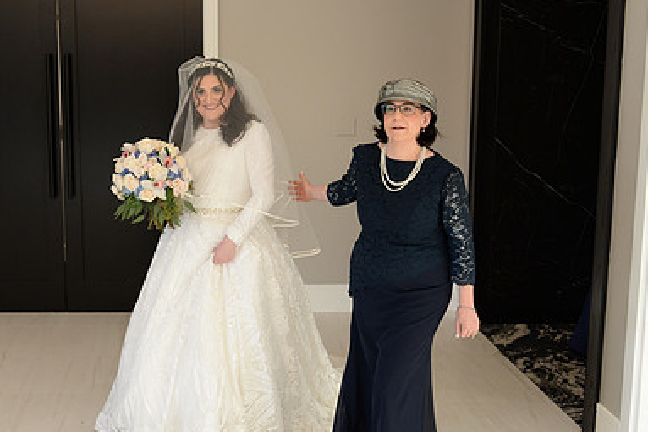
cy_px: 222
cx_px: 166
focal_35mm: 53
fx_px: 954
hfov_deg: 36.7
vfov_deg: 25.5
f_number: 5
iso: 1000
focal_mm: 35
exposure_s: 1/160
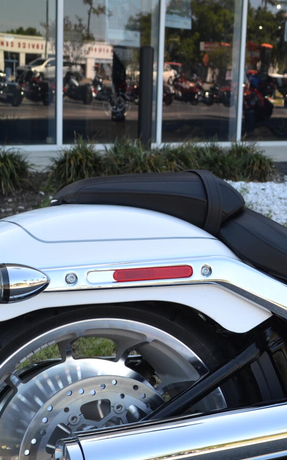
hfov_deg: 18.5
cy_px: 291
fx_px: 839
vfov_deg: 30.5
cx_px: 332
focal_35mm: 67
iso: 125
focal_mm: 20
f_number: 5.6
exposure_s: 1/125
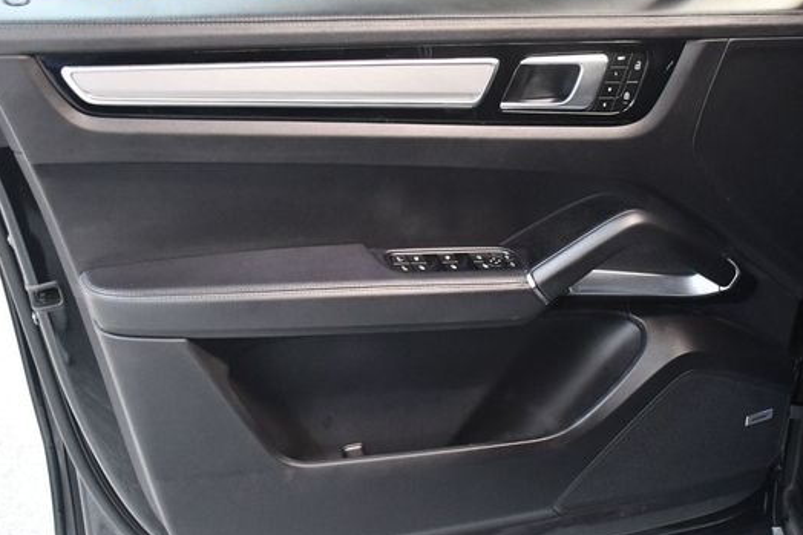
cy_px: 291
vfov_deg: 30.5
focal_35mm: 44
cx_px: 411
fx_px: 981
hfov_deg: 44.5
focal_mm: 24
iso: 6400
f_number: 3.8
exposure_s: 1/60
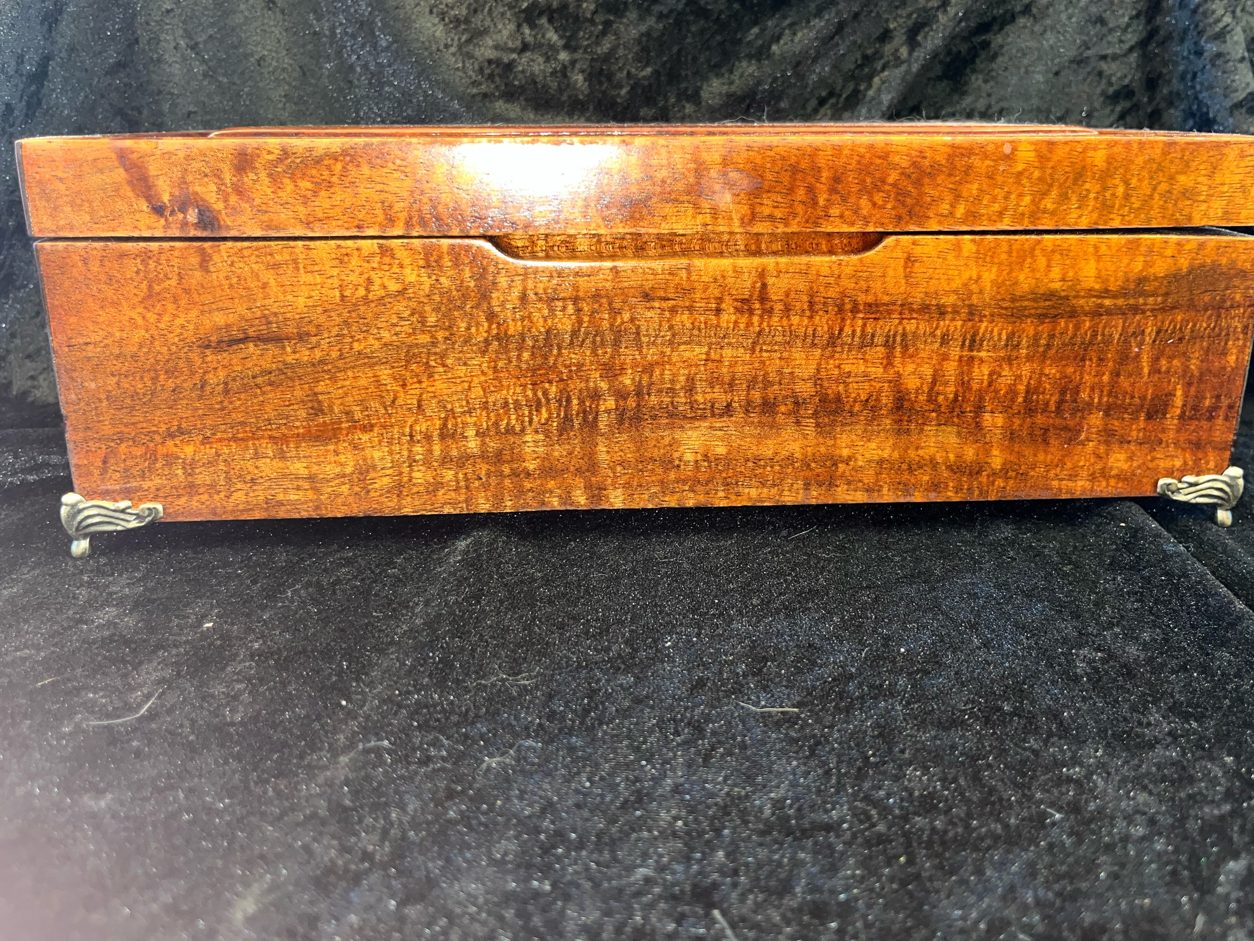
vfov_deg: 49.7
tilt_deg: -16.4
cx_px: 652
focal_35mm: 28
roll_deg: +0.1
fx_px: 1014
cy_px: 438
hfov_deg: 63.4
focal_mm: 5.1
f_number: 1.6
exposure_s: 1/15
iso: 50
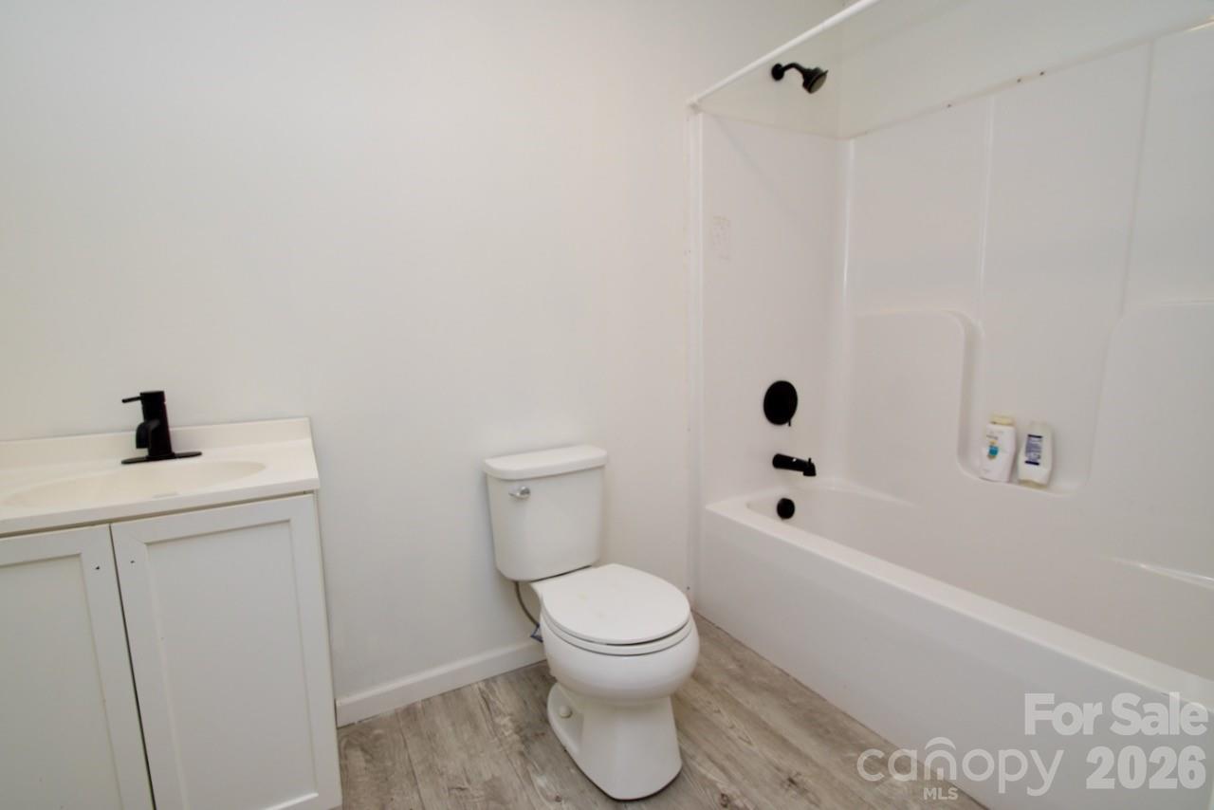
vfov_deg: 77.4
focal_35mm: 15
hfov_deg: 100.4
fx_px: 506
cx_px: 607
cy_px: 405
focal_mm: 10
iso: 400
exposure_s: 1/60
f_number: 8
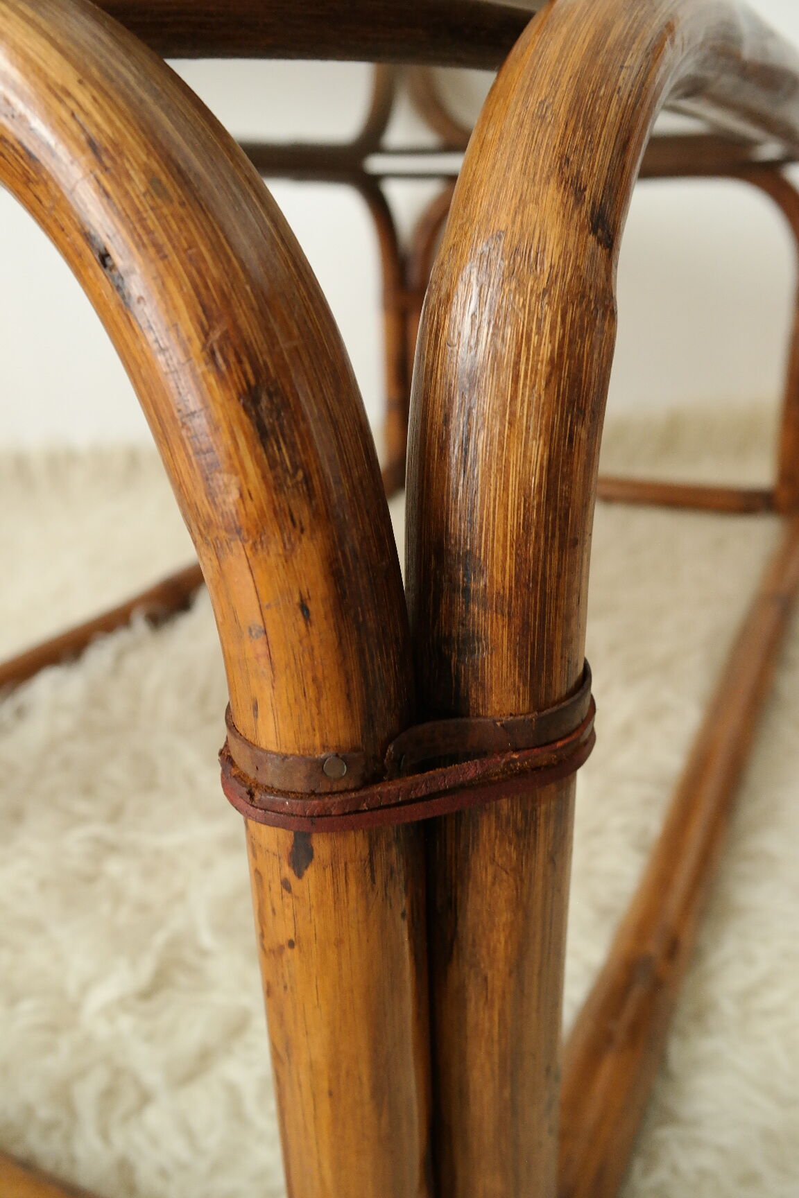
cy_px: 599
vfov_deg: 61.9
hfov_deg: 43.6
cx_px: 400
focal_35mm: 30
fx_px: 999
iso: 1600
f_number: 5.6
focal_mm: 20
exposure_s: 1/25
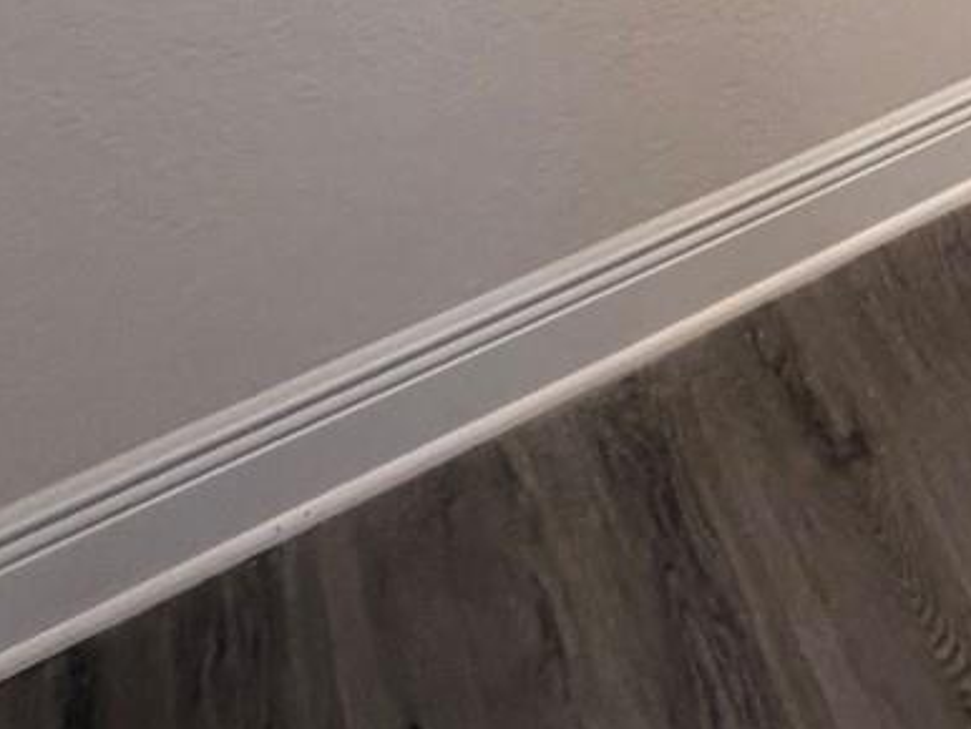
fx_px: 1628
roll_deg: +0.3
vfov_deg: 18.1
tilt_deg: -11.4
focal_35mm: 58
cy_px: -689
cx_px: 1424
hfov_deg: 25.6
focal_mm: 2.22
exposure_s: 1/120
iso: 250
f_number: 2.2
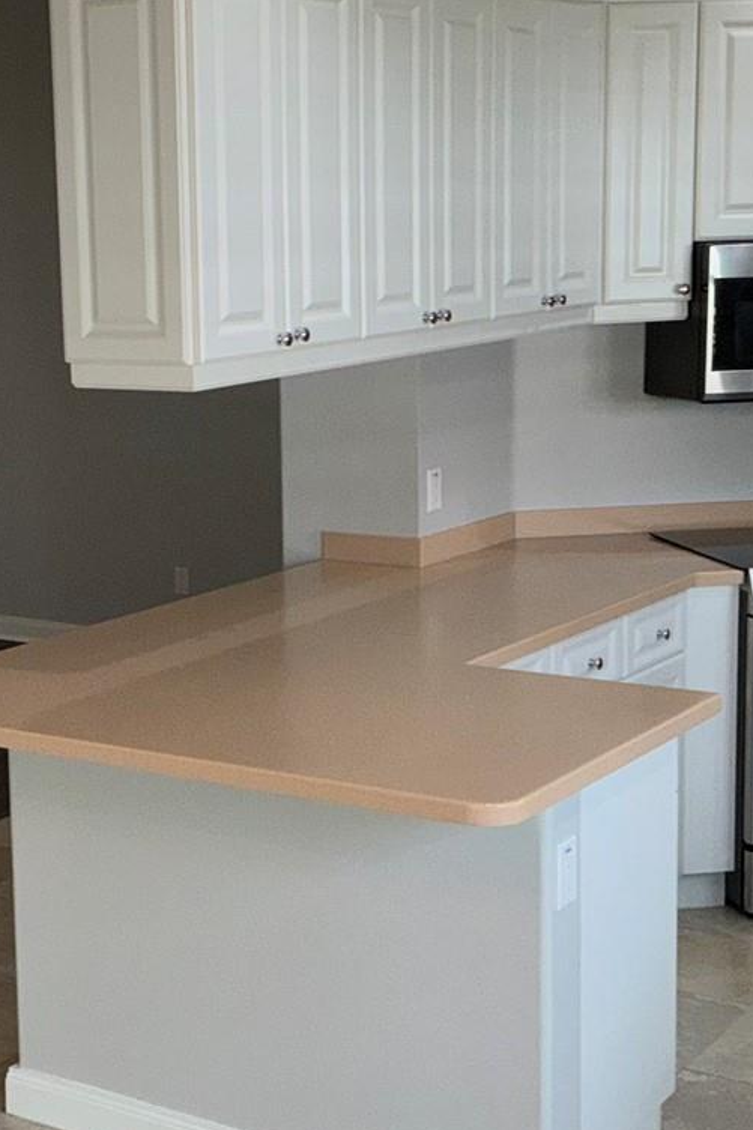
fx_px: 1946
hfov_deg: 21.6
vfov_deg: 32.4
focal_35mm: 62
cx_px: 161
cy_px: 562
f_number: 1.8
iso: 20
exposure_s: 1/120
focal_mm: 3
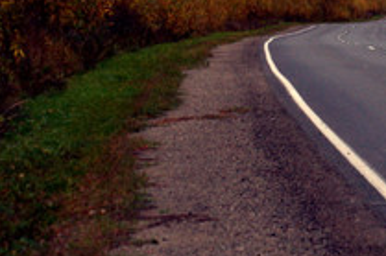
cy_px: -17
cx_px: 403
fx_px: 2689
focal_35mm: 251
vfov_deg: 5.4
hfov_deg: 8.2
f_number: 8
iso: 640
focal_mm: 70
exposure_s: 1/80
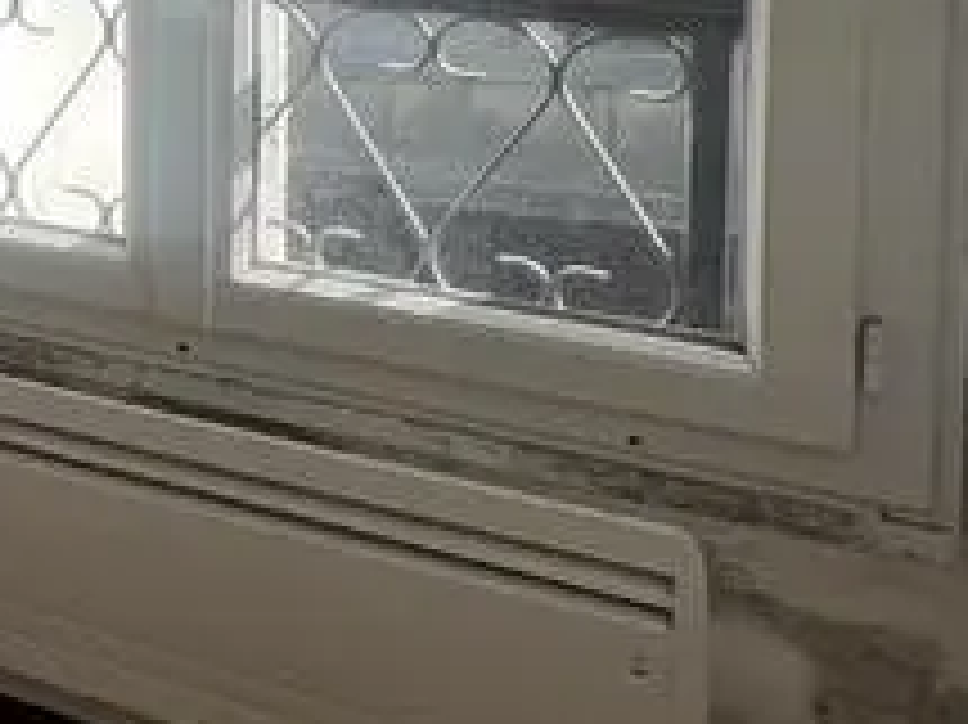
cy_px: -234
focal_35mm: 62
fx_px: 1733
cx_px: -1243
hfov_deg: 16.3
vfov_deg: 21.3
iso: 32
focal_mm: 1.57
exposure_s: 1/262
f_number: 1.8
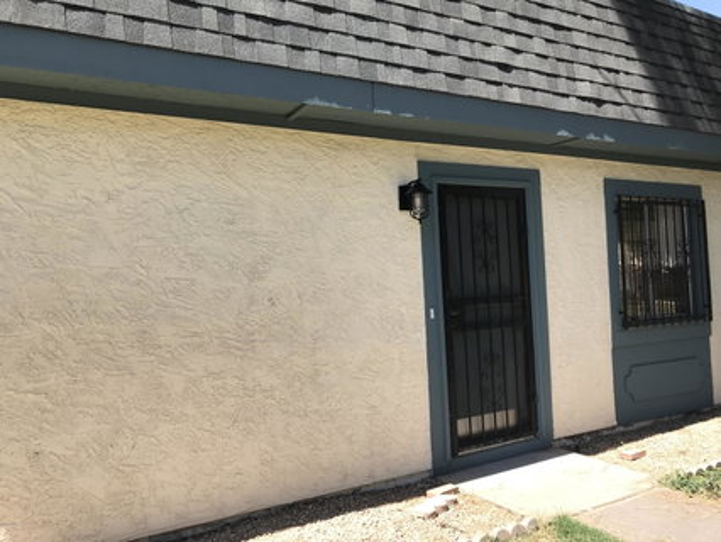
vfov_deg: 49.8
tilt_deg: +1.6
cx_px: 360
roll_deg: +2.6
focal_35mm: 28
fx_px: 584
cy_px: 271
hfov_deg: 63.4
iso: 20
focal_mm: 3.99
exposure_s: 1/818
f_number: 1.8
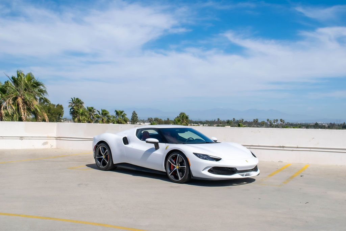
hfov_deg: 46.4
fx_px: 404
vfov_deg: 31.9
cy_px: 116
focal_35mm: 42
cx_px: 173
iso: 200
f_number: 13
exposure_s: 1/640
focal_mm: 28
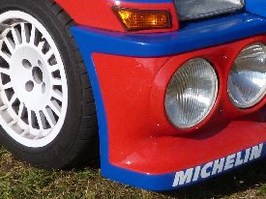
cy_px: -17
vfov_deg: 15.5
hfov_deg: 21.0
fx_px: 714
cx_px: 95
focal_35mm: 93
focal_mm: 4.5
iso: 80
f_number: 5.6
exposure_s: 1/500
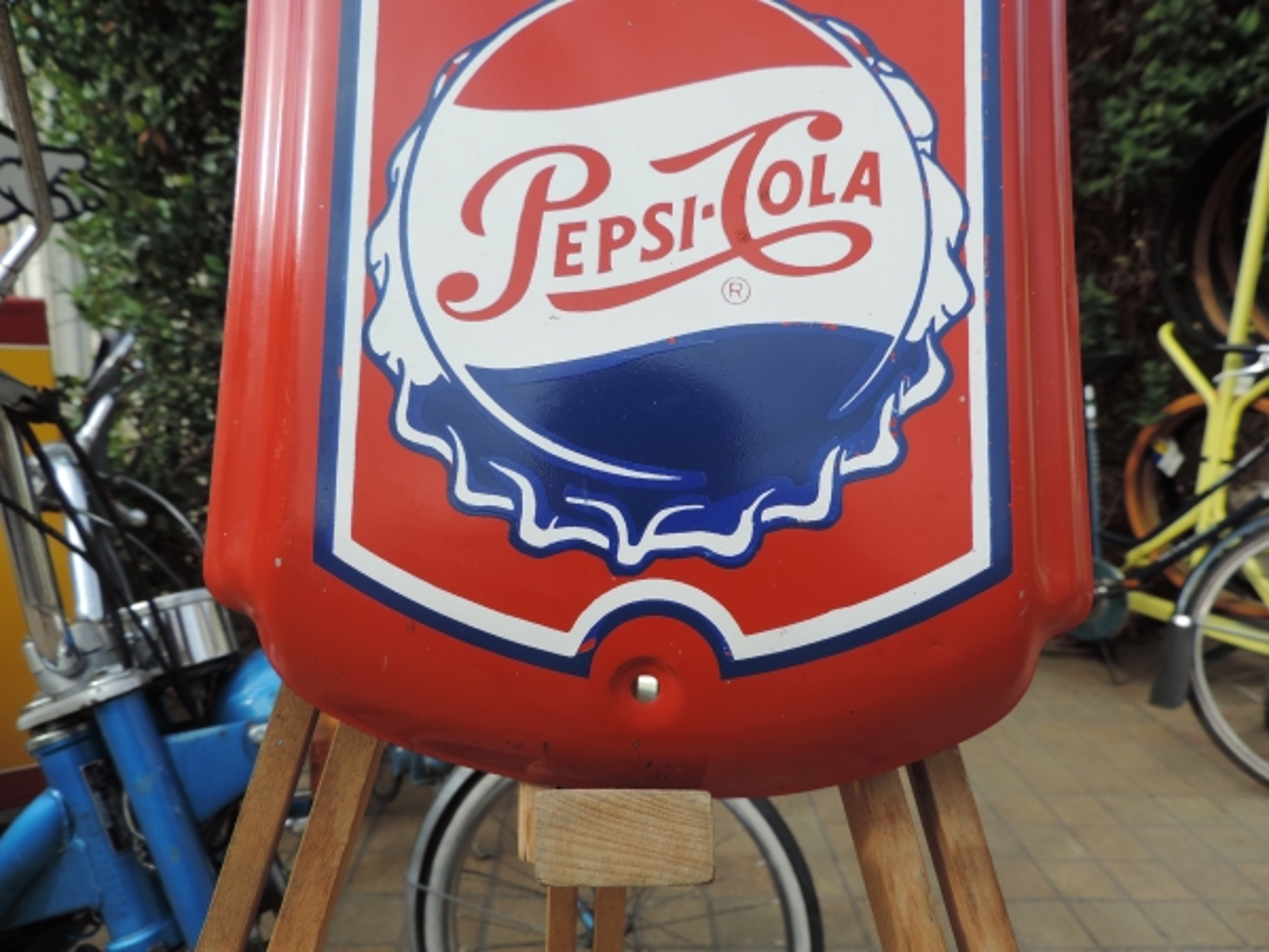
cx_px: 634
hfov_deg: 71.6
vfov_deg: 56.8
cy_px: 476
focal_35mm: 24
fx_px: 880
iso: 80
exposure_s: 1/640
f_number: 3
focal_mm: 4.3
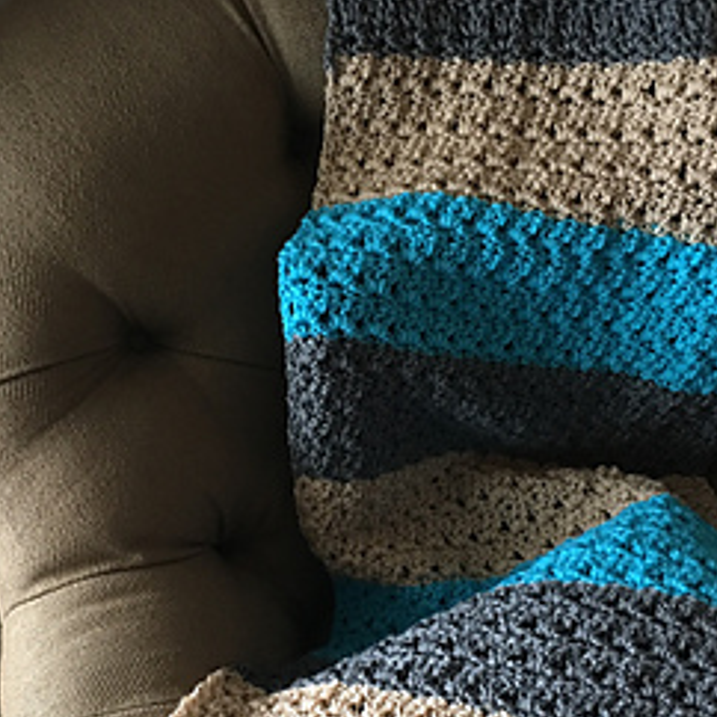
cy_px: 539
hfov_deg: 32.0
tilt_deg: -48.6
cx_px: 259
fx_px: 1242
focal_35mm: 53
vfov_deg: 31.6
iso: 100
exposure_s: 1/8
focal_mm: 4.15
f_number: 2.2
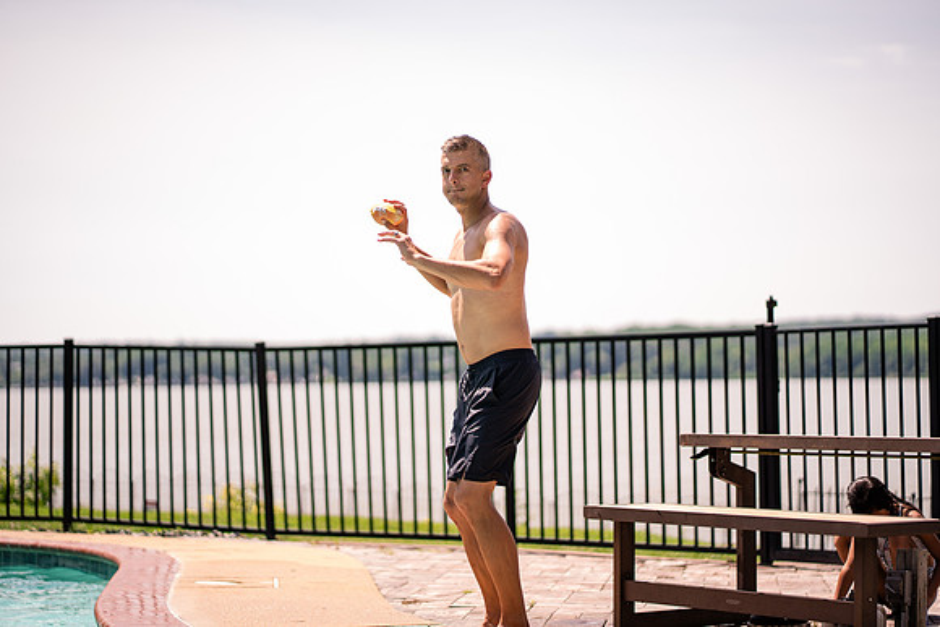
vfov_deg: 16.1
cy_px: 314
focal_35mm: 85
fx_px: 2220
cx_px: 470
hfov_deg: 23.9
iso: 200
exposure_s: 1/4000
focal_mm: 85
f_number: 1.8
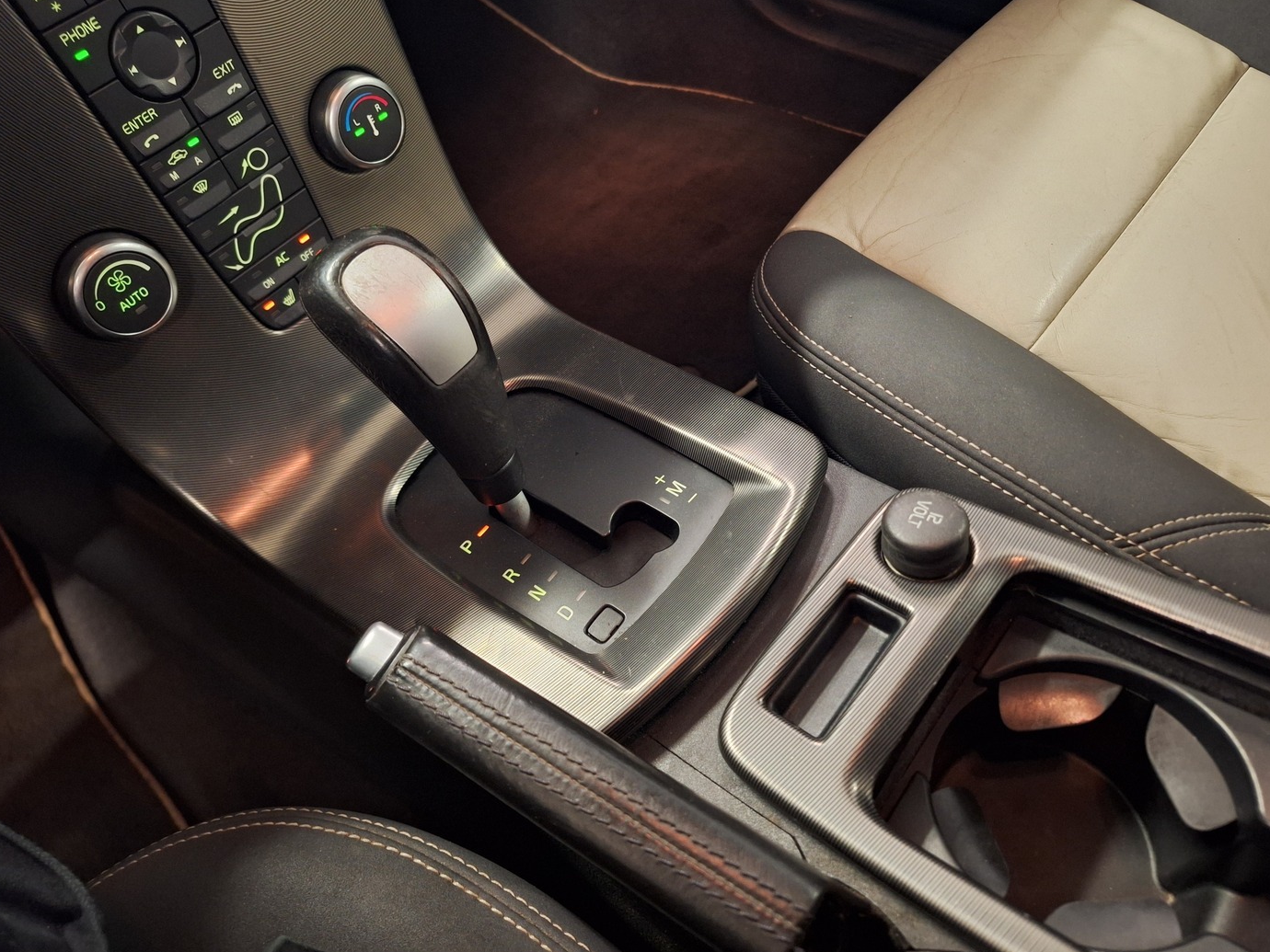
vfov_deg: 56.8
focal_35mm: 24
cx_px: 640
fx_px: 881
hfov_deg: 71.6
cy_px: 462
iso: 500
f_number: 1.8
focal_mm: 5.54
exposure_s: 1/20
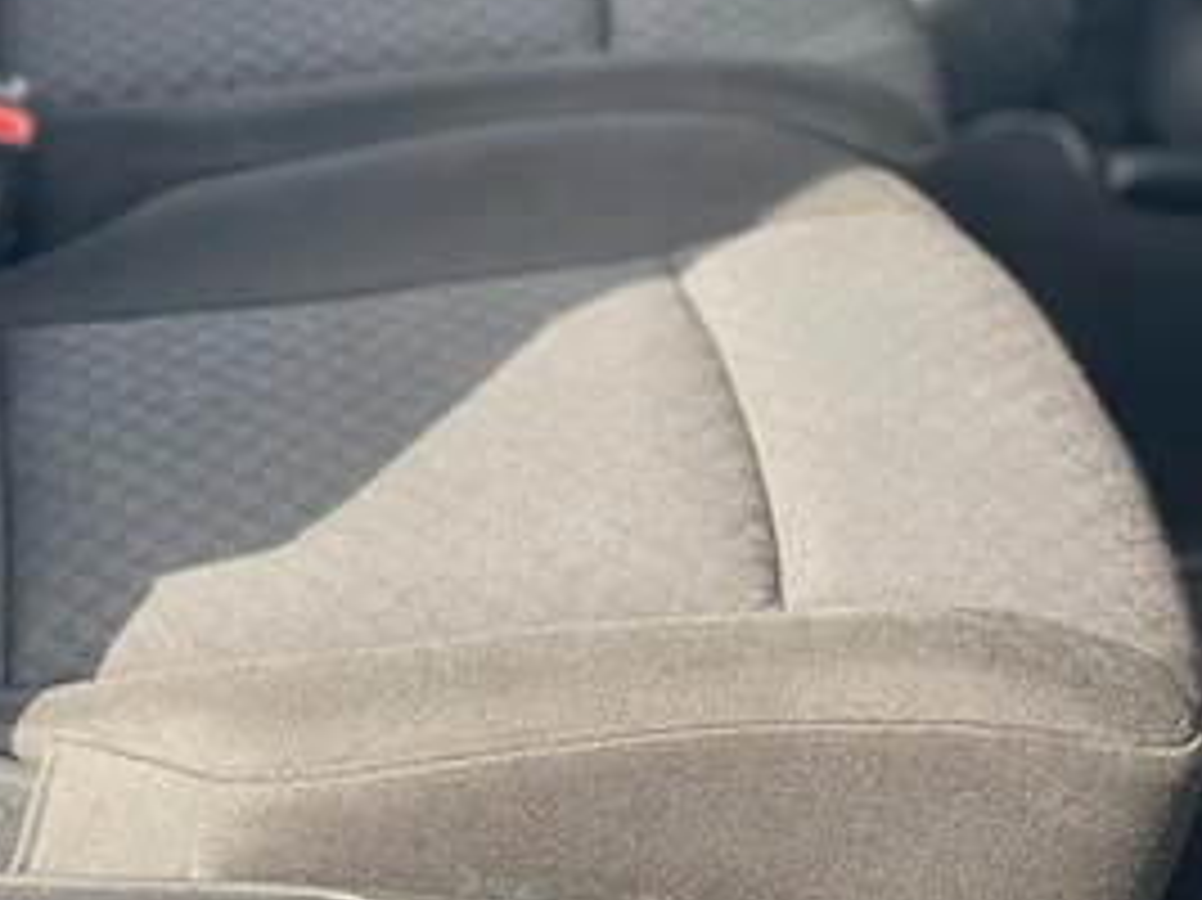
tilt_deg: -21.3
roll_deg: -8.1
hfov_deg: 13.5
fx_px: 4998
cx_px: -36
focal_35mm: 144
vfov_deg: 10.2
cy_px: -68
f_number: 2.2
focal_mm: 7.5
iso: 50
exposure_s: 1/121
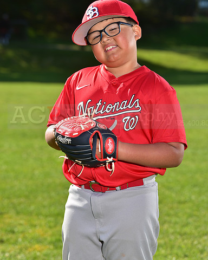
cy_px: 112
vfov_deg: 14.2
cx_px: 104
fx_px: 1047
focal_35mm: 136
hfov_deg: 11.4
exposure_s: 1/250
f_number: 5.6
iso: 80
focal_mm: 120
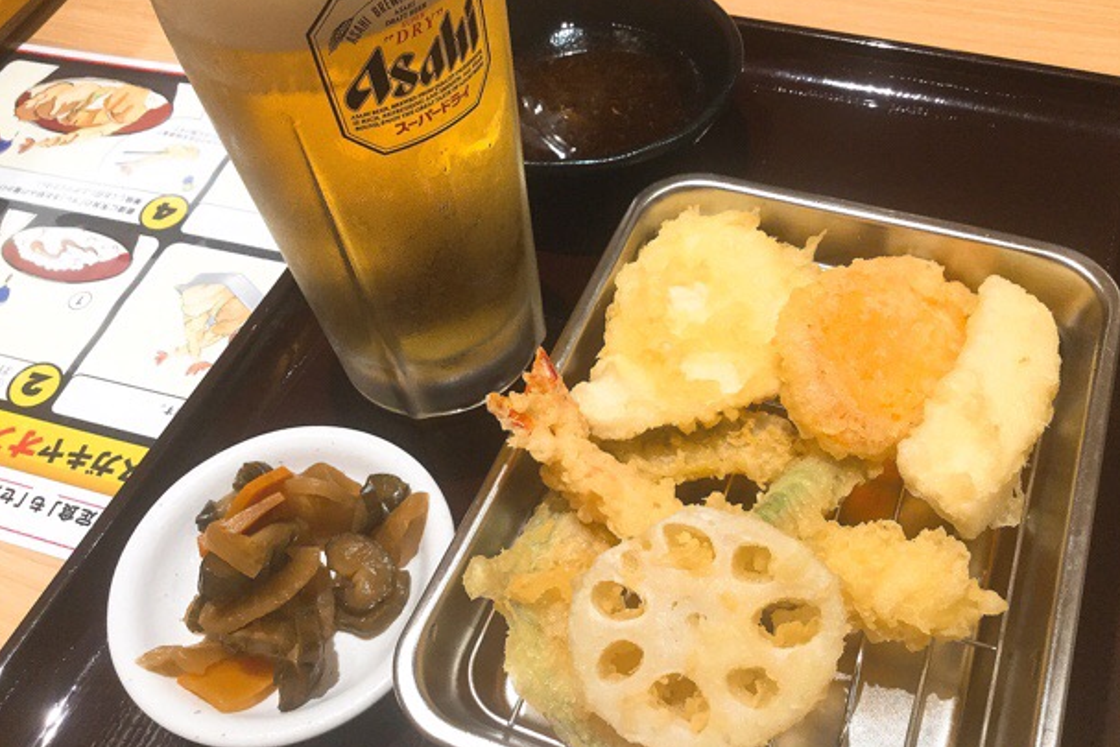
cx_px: 587
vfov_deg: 38.9
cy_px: 360
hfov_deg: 55.8
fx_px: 1058
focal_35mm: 34
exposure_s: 1/30
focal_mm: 3.3
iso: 40
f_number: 2.4
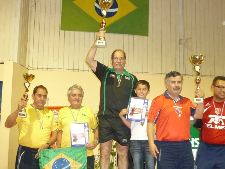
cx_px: 112
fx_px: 331
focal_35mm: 51
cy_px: 84
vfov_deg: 28.6
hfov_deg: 37.5
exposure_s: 1/30
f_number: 2.9
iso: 500
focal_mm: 5.9
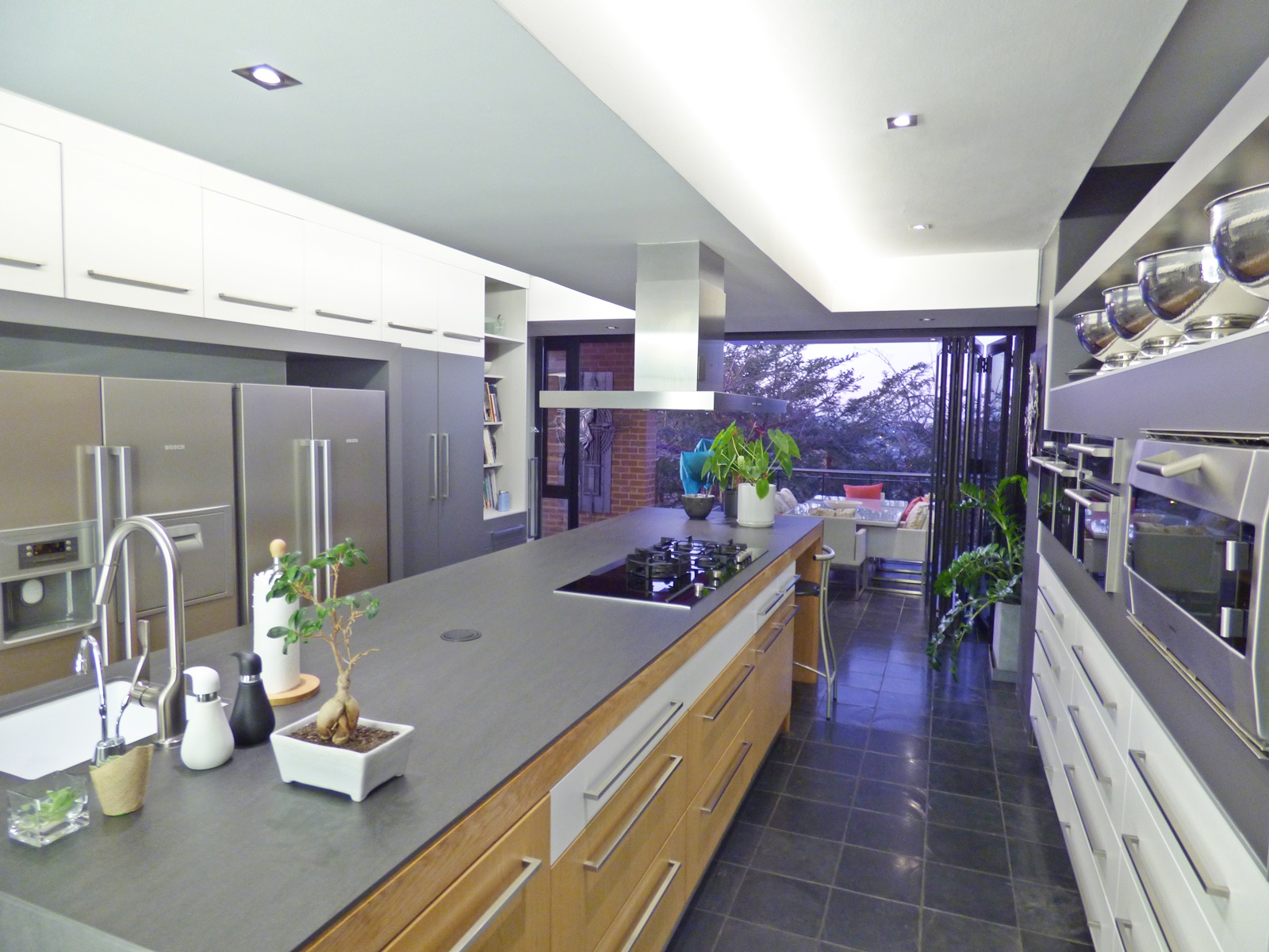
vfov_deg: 66.0
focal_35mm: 20
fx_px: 733
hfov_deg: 81.7
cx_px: 634
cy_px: 476
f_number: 2.8
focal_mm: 3.58
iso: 160
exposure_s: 1/8
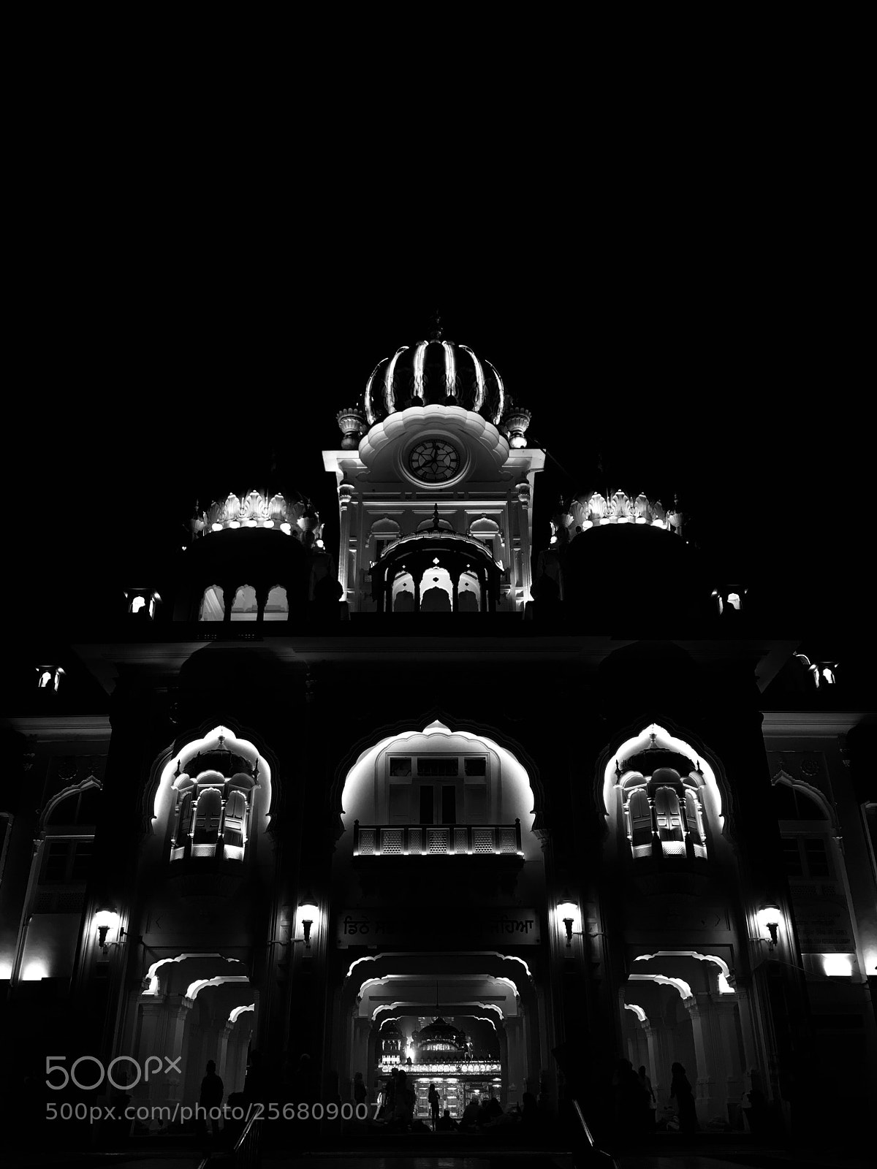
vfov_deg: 61.7
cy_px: 584
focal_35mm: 29
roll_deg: +0.0
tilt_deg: +27.6
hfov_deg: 48.2
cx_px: 438
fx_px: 980
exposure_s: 1/33
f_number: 2.2
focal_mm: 4.15
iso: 40
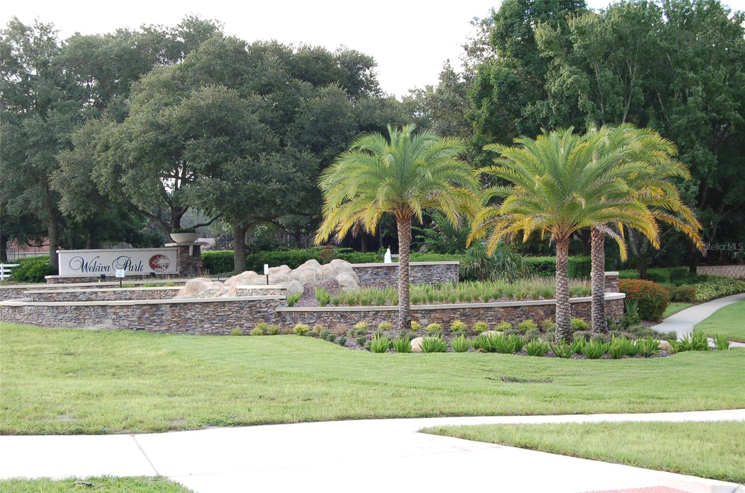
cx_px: 372
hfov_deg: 35.1
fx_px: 1177
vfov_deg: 23.7
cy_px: 246
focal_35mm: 57
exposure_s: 1/60
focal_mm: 38
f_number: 8
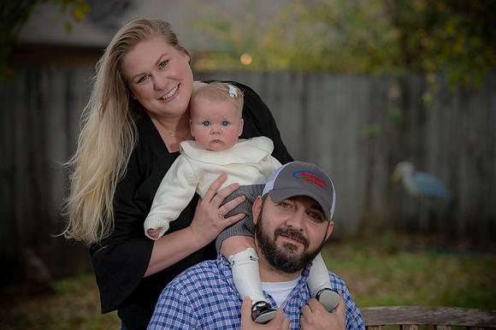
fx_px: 1404
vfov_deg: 13.4
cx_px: 248
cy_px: 165
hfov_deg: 20.0
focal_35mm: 102
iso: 160
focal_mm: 102
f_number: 3.5
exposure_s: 1/200
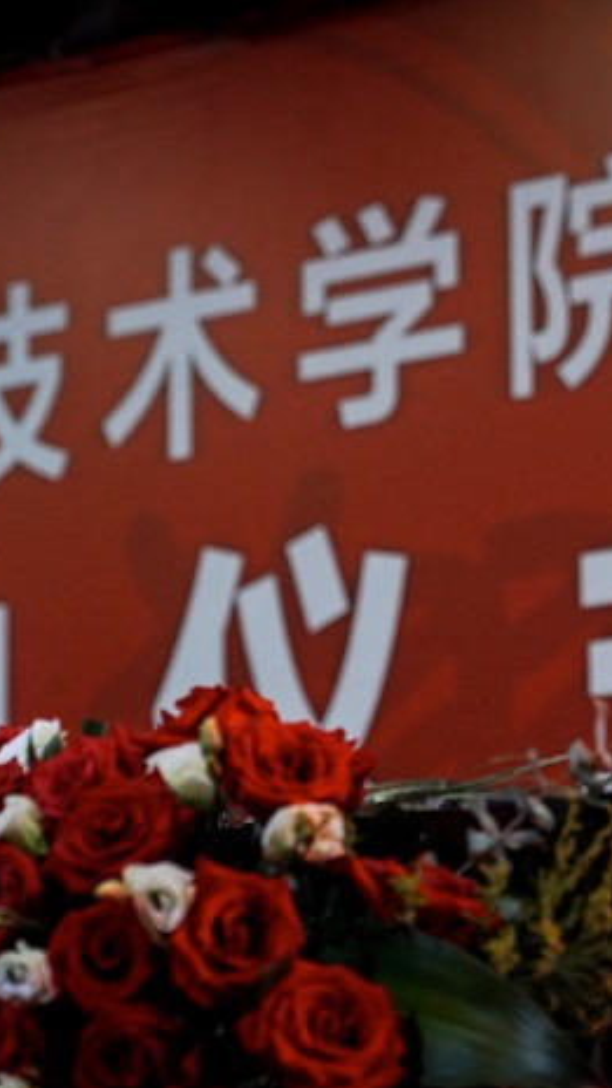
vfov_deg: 13.0
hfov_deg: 7.3
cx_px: 640
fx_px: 4789
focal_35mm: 166
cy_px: 544
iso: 3200
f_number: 5.6
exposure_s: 1/500
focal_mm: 105
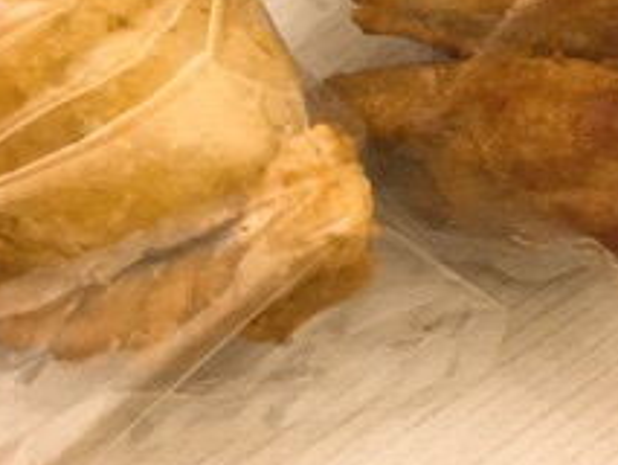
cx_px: 247
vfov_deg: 15.4
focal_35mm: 93
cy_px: -84
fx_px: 1661
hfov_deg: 21.0
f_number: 2.4
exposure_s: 1/20
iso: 200
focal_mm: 3.3
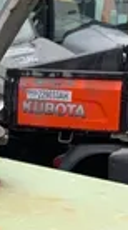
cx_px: -140
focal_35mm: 151
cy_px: 341
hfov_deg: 7.6
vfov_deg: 13.5
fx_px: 917
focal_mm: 4.25
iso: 25
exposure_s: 1/465
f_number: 1.8
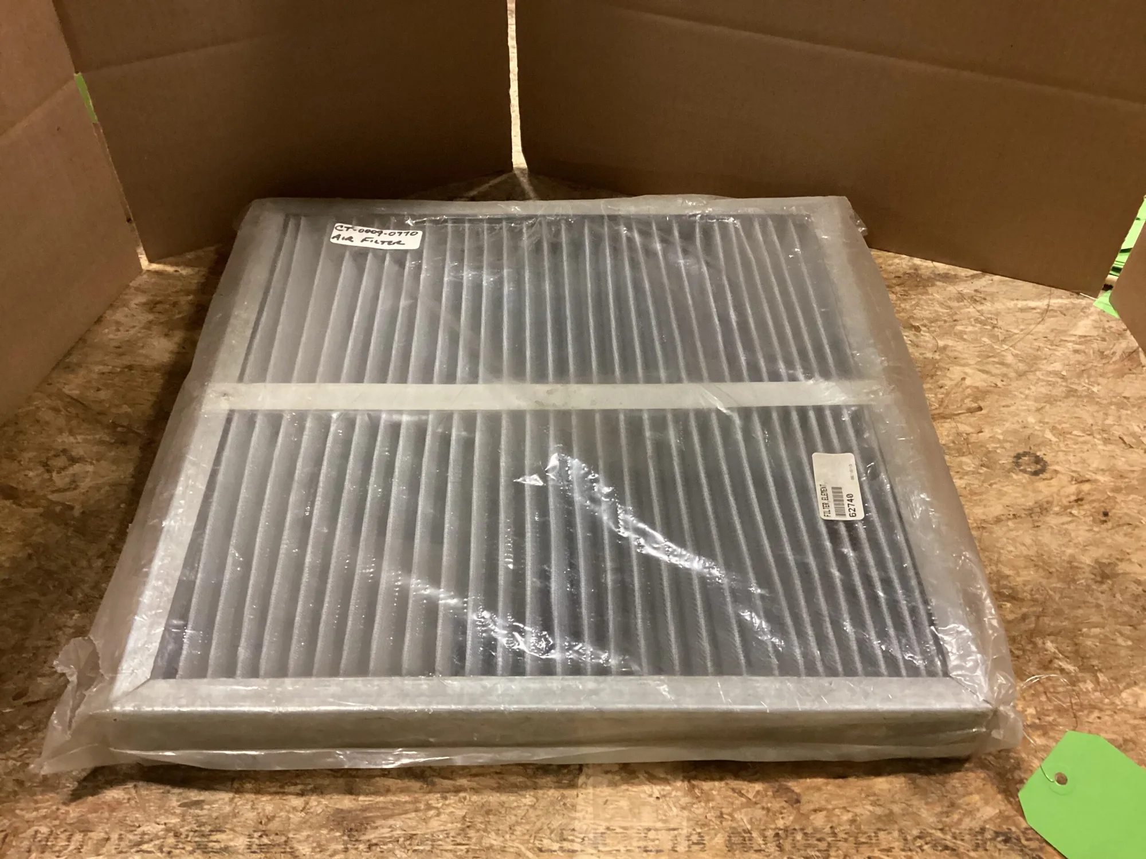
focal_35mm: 31
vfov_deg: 45.4
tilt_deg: -48.6
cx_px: 573
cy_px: 430
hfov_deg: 58.4
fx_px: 1026
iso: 400
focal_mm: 3.3
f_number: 2.4
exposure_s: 1/40
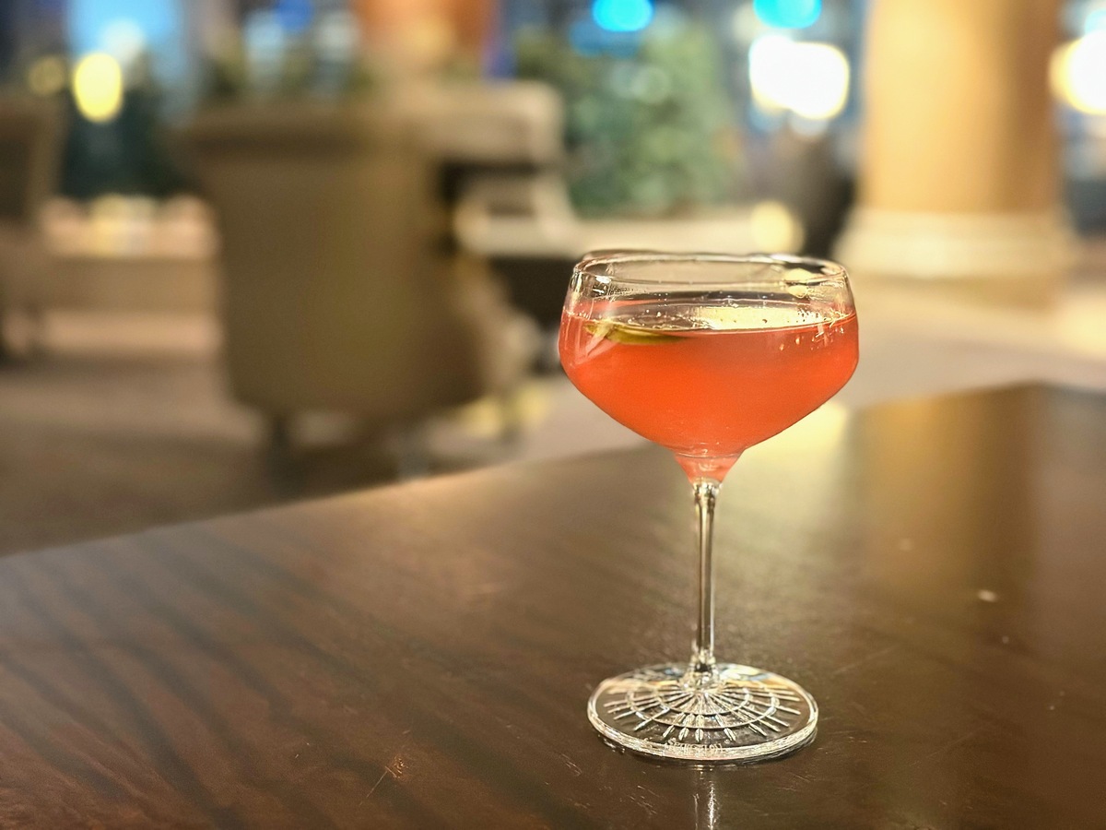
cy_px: 415
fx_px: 1534
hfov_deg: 39.7
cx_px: 553
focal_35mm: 48
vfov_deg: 30.3
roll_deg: +0.3
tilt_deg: -12.7
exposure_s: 1/33
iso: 640
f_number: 1.78
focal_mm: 6.86
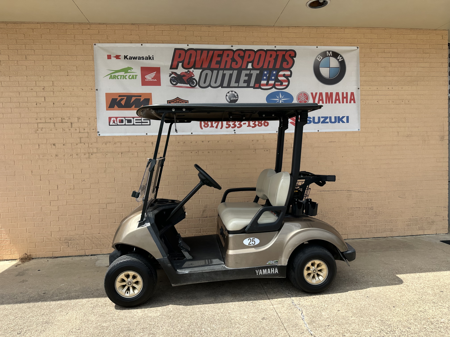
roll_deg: +0.4
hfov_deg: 71.6
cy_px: 168
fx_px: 312
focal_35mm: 24
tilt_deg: -4.6
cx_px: 225
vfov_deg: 56.8
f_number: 1.78
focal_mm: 6.86
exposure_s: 1/3155
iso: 80
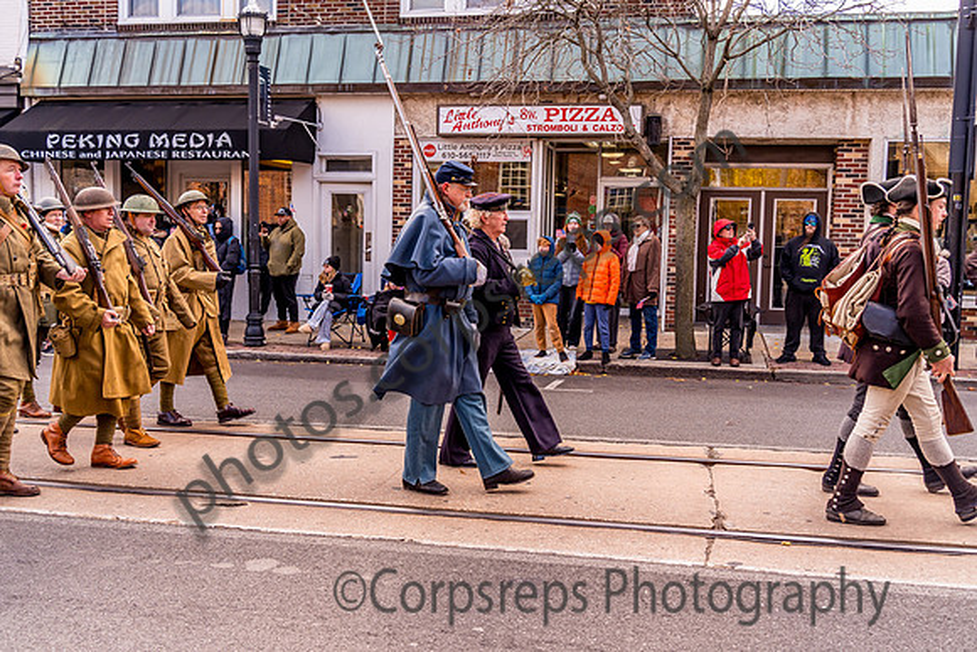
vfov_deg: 36.9
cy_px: 326
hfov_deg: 53.1
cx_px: 488
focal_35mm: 36
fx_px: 977
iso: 800
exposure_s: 1/400
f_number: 6.3
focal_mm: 36
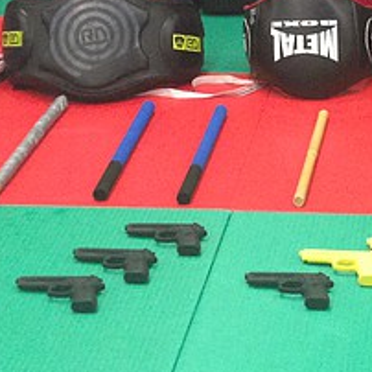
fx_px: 1483
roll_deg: +0.0
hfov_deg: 14.0
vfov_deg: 14.1
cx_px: 388
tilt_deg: -18.0
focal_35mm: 122
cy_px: 9
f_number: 2.4
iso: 250
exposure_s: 1/20
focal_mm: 4.12
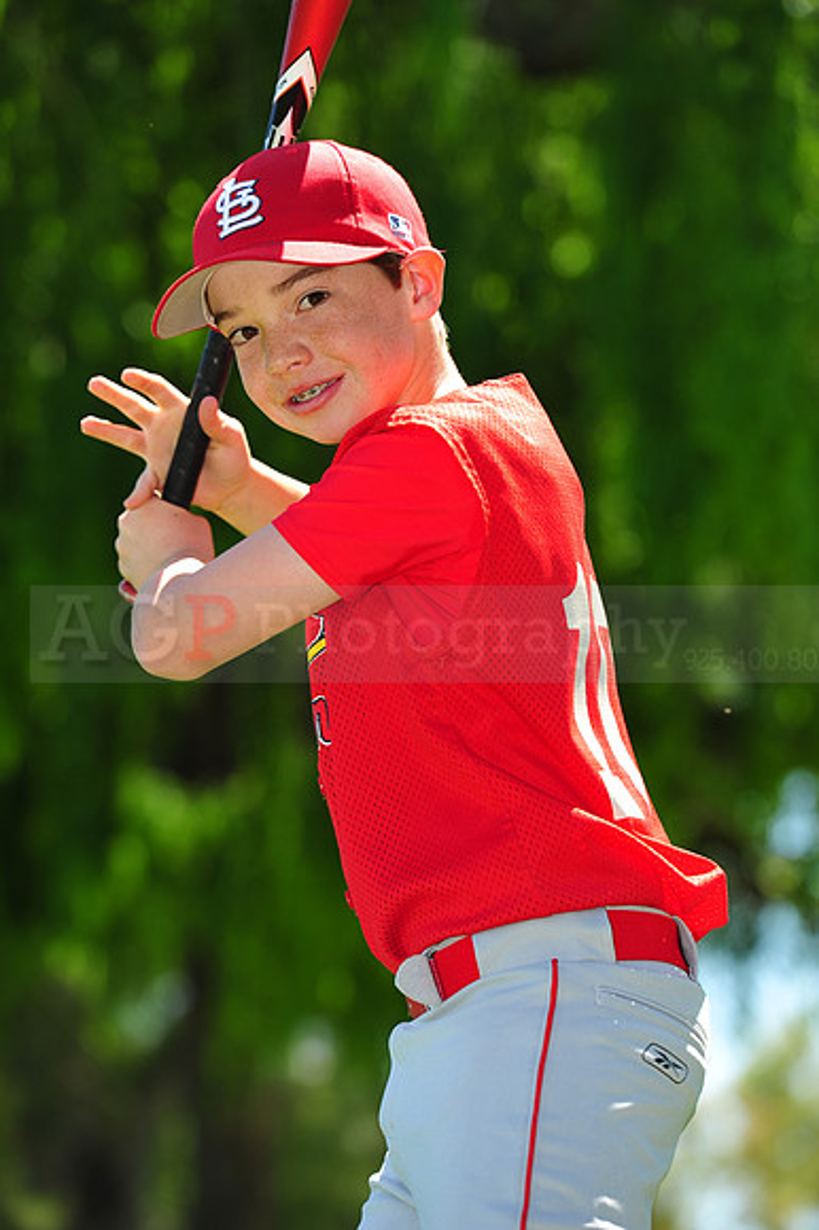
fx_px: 5637
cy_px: 615
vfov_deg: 12.5
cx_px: 410
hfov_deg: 8.3
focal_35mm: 165
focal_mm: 165
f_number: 4
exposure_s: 1/500
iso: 200
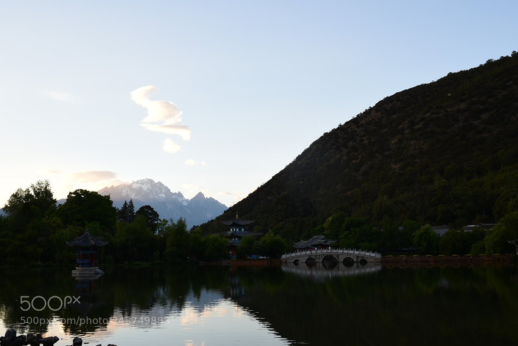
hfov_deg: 51.3
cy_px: 173
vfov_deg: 35.5
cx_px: 259
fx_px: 540
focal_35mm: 38
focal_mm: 25
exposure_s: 1/40
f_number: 10
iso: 200
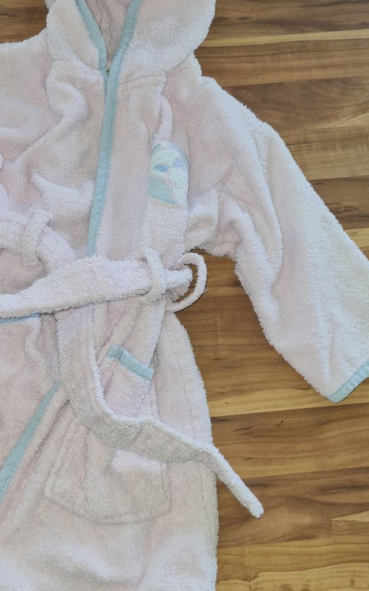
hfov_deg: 30.4
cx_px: 64
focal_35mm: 41
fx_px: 660
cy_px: 280
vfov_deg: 48.2
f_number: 1.8
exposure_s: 1/120
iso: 200
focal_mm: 5.4
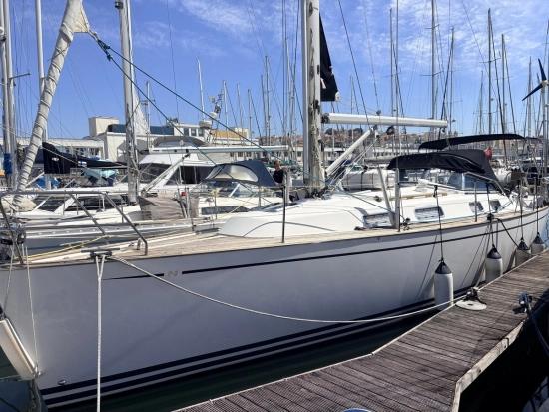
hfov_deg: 67.3
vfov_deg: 53.1
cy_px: 206
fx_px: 413
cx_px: 274
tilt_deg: -4.6
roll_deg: +2.5
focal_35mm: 26
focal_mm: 5.96
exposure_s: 1/5348
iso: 50
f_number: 1.6
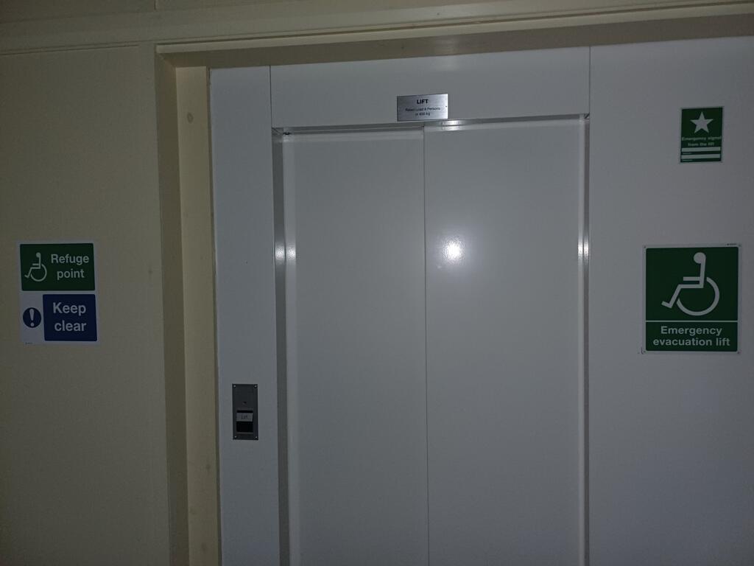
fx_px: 545
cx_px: 377
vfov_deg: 54.9
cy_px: 283
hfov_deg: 69.4
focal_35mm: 25
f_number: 1.8
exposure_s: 1/50
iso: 320
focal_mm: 4.65
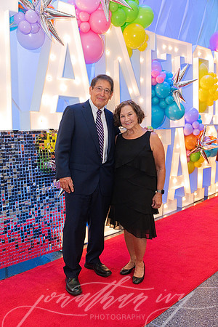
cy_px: 164
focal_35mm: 34
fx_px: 304
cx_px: 109
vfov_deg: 56.5
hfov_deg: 39.4
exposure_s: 1/200
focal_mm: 33.5
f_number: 3.5
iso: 2000
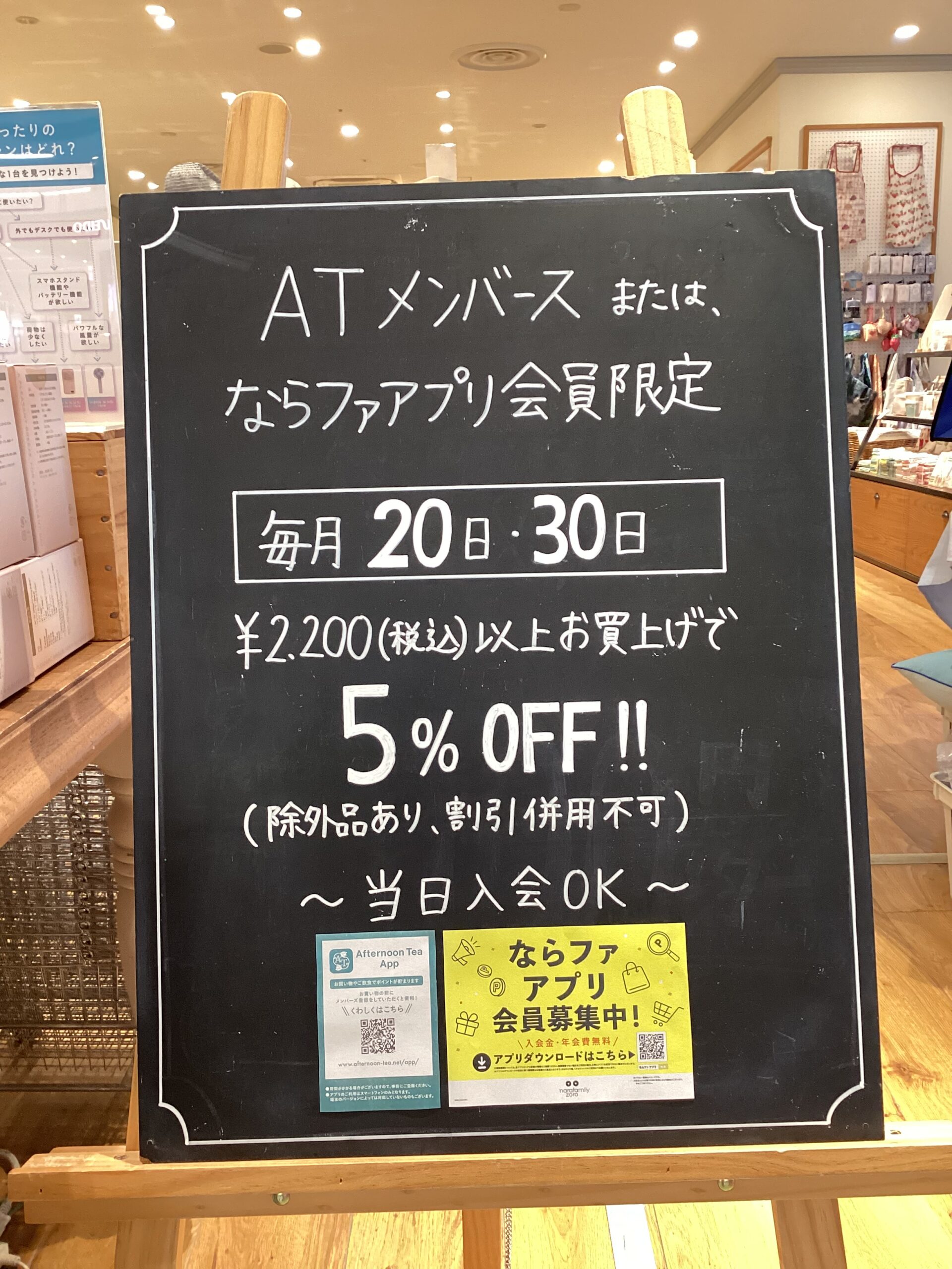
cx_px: 476
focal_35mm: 31
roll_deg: +1.2
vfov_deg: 58.4
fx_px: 1137
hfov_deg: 45.4
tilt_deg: -13.2
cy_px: 634
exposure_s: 1/60
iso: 200
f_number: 2.4
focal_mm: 3.3
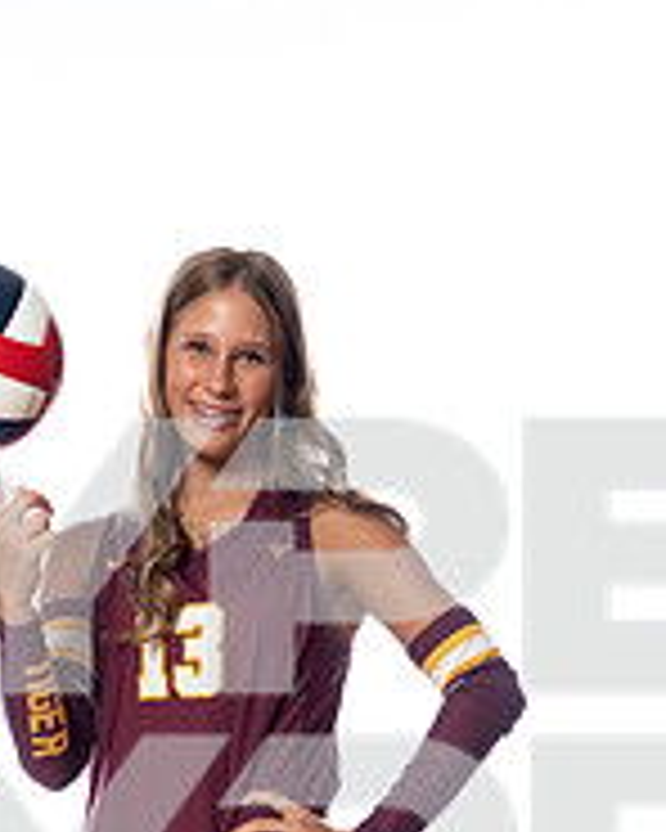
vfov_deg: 16.4
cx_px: 166
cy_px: 877
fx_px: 2809
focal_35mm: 114
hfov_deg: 13.5
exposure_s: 1/250
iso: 640
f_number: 5.6
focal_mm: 50
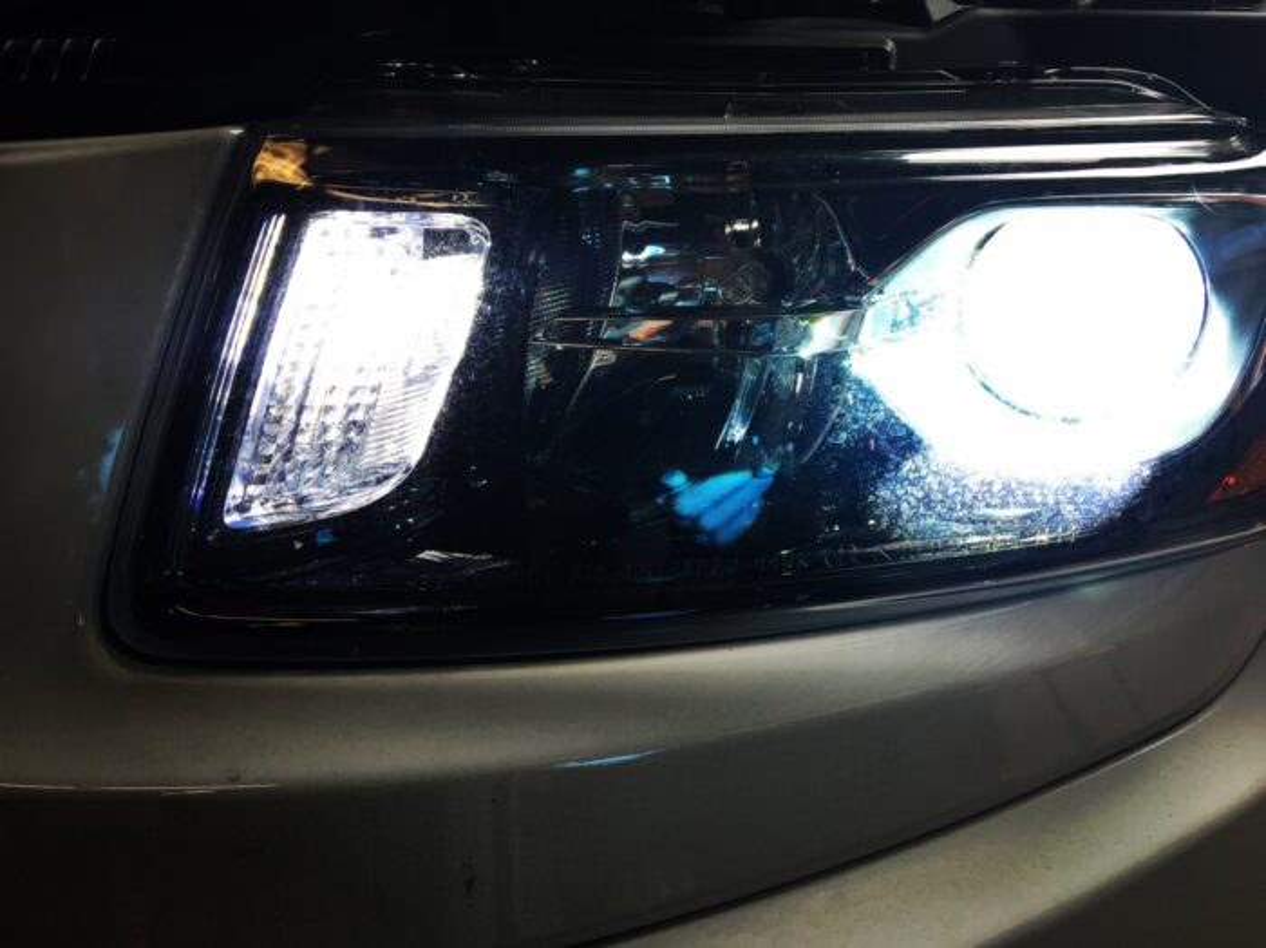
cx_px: 633
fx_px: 1060
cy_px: 474
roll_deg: +0.4
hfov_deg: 61.7
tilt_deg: -19.0
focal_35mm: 29
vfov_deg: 48.2
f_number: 2.2
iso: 32
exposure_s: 1/120
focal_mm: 4.15
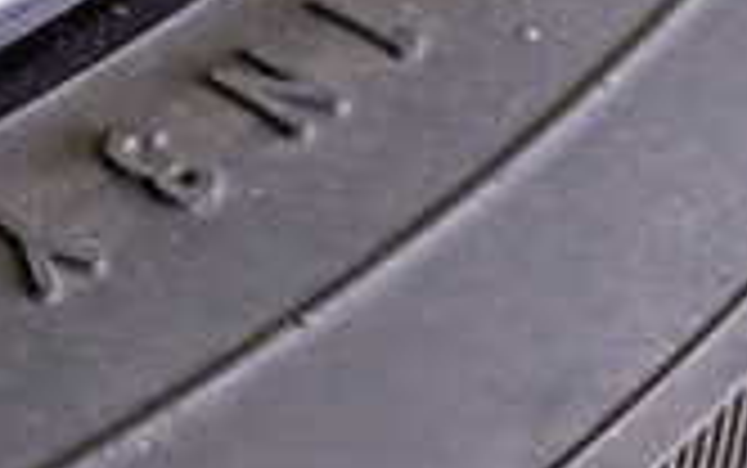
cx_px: -207
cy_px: -94
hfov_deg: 17.1
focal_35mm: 115
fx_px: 2343
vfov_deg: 11.2
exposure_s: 1/30
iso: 400
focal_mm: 5.4
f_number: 2.3
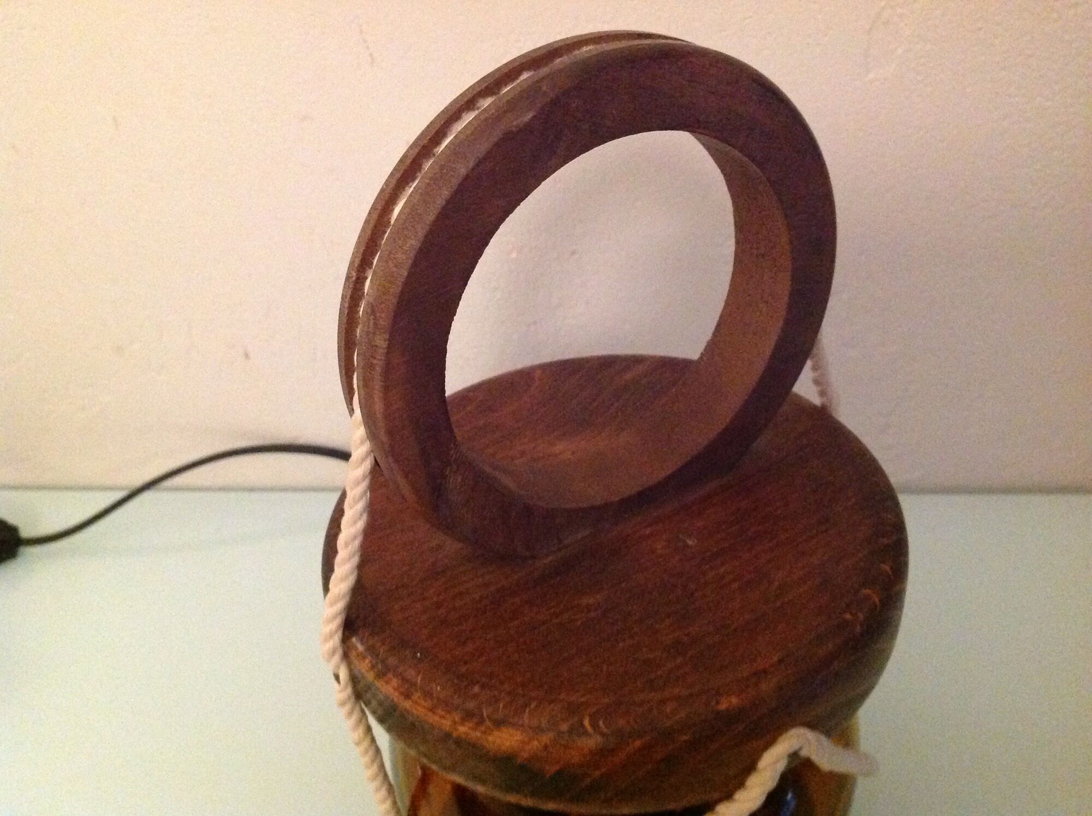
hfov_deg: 52.7
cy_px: 408
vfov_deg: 40.6
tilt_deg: -36.8
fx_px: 1103
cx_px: 546
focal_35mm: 35
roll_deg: +4.4
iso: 800
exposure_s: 1/17
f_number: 2.4
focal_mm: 4.28
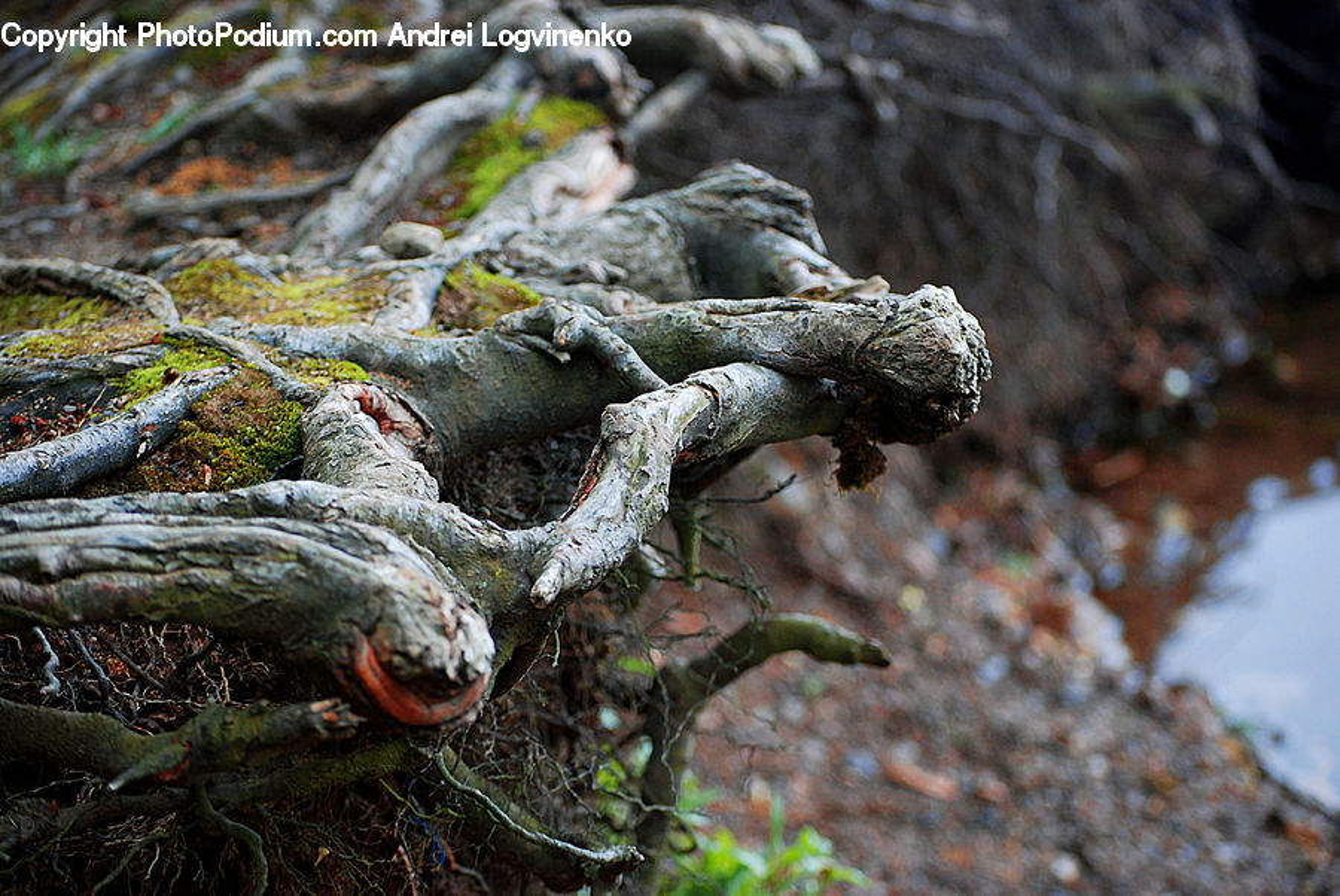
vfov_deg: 13.9
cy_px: 448
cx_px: 670
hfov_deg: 20.6
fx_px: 3688
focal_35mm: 99
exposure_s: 1/80
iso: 400
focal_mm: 66
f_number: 4.2
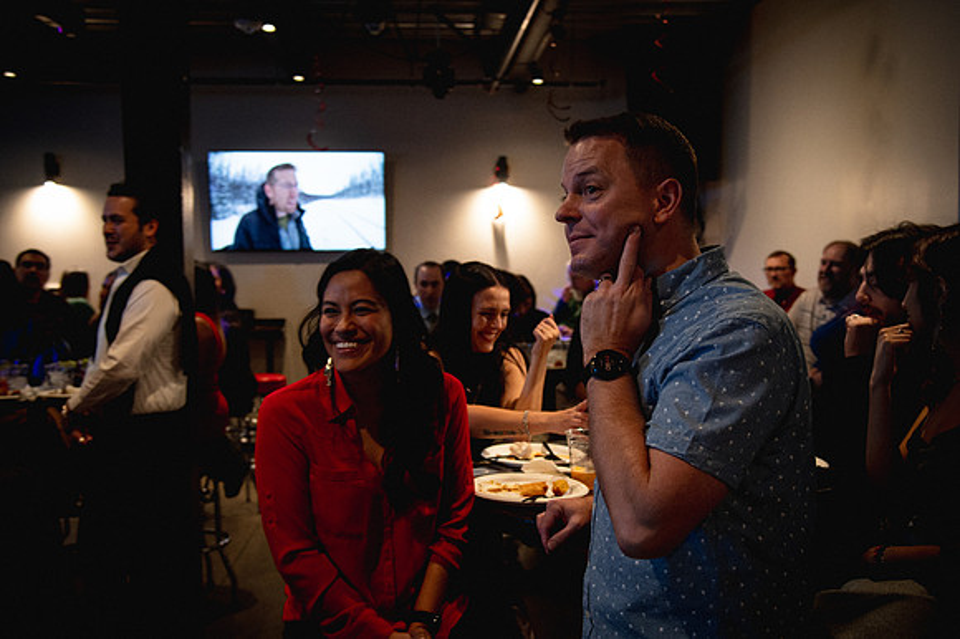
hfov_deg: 53.0
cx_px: 499
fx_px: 962
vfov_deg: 36.7
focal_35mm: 36
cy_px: 319
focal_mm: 32
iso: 2500
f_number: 4
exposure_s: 1/50
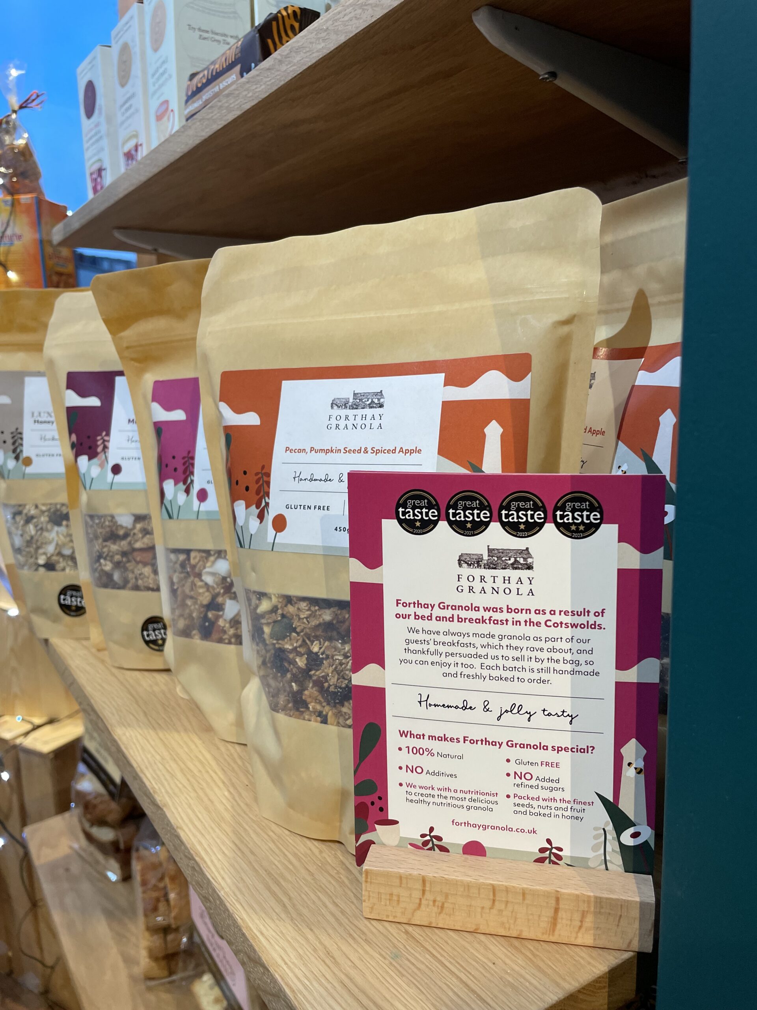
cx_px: 378
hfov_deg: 53.1
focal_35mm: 26
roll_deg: +1.6
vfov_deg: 67.3
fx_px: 758
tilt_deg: -10.4
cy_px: 505
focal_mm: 4.2
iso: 125
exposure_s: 1/100
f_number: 1.6
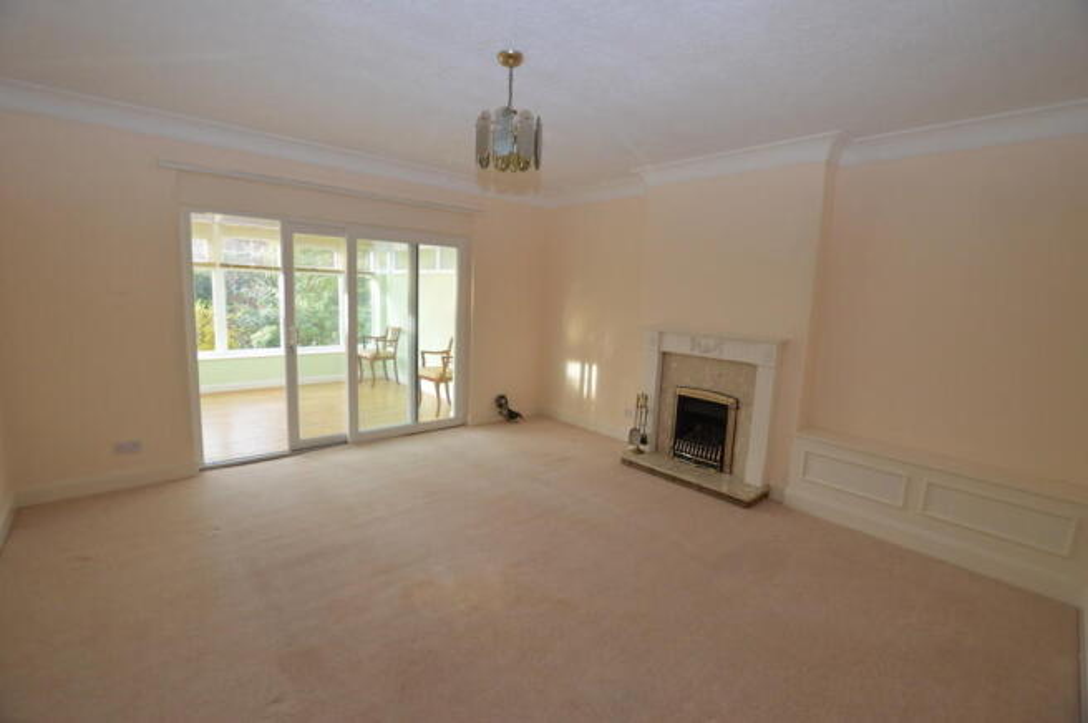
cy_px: 362
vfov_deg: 77.2
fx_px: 453
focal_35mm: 15
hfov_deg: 100.4
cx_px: 544
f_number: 4.5
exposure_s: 1/80
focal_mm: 10
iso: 400
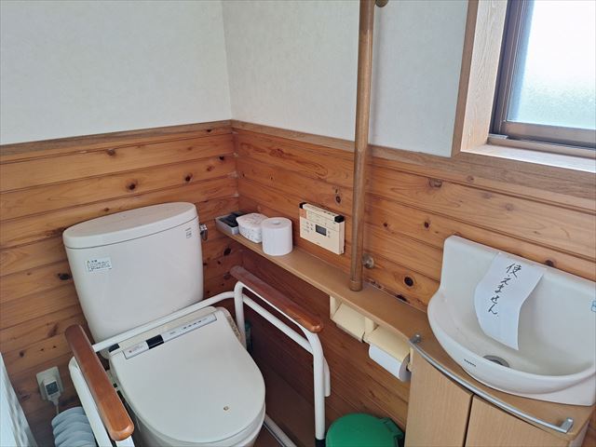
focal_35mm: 23
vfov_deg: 58.9
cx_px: 298
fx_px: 396
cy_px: 224
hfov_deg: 73.9
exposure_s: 1/40
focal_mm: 5.54
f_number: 1.8
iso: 160
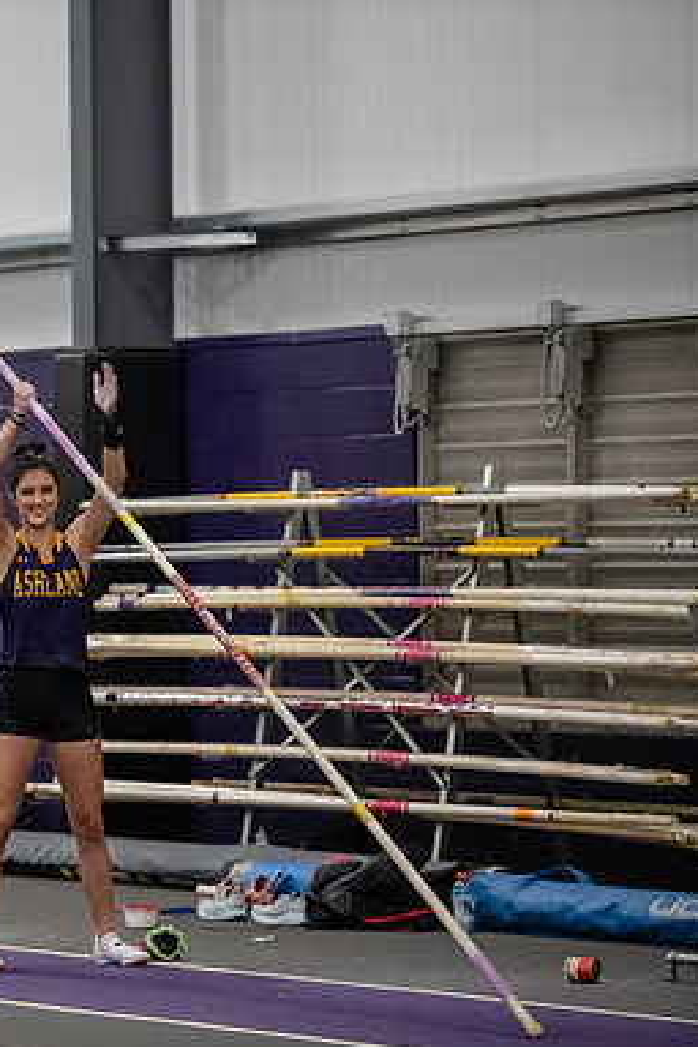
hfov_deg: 5.7
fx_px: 7038
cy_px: 525
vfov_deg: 8.5
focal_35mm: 242
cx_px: -65
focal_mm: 160
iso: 5000
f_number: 2.8
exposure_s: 1/640
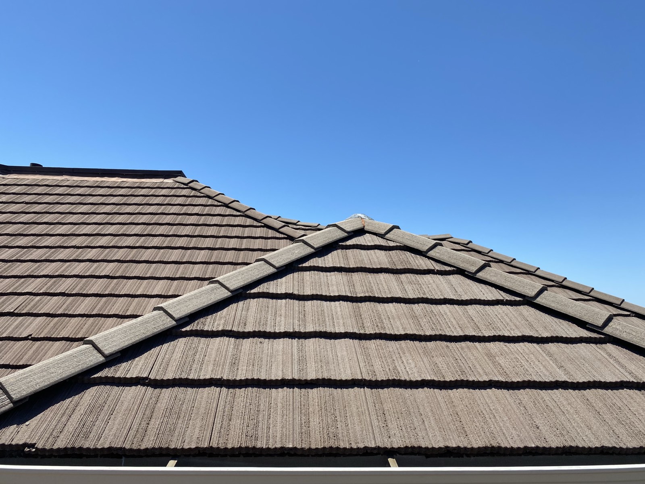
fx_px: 484
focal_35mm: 26
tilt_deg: +9.7
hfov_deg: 67.3
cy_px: 242
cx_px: 322
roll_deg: -2.1
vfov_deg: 53.1
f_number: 1.8
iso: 32
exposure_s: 1/2817
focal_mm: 4.25
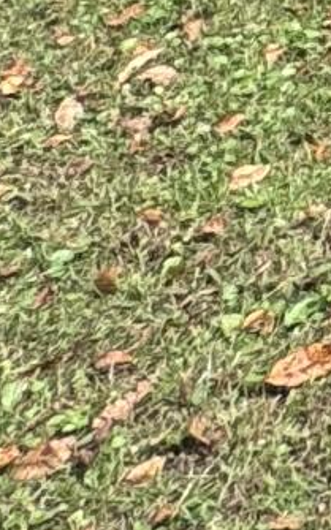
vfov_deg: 11.5
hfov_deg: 6.4
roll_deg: +1.6
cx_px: 1574
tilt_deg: +5.0
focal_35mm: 133
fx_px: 1922
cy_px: -905
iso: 40
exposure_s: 1/375
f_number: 2.2
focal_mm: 2.22
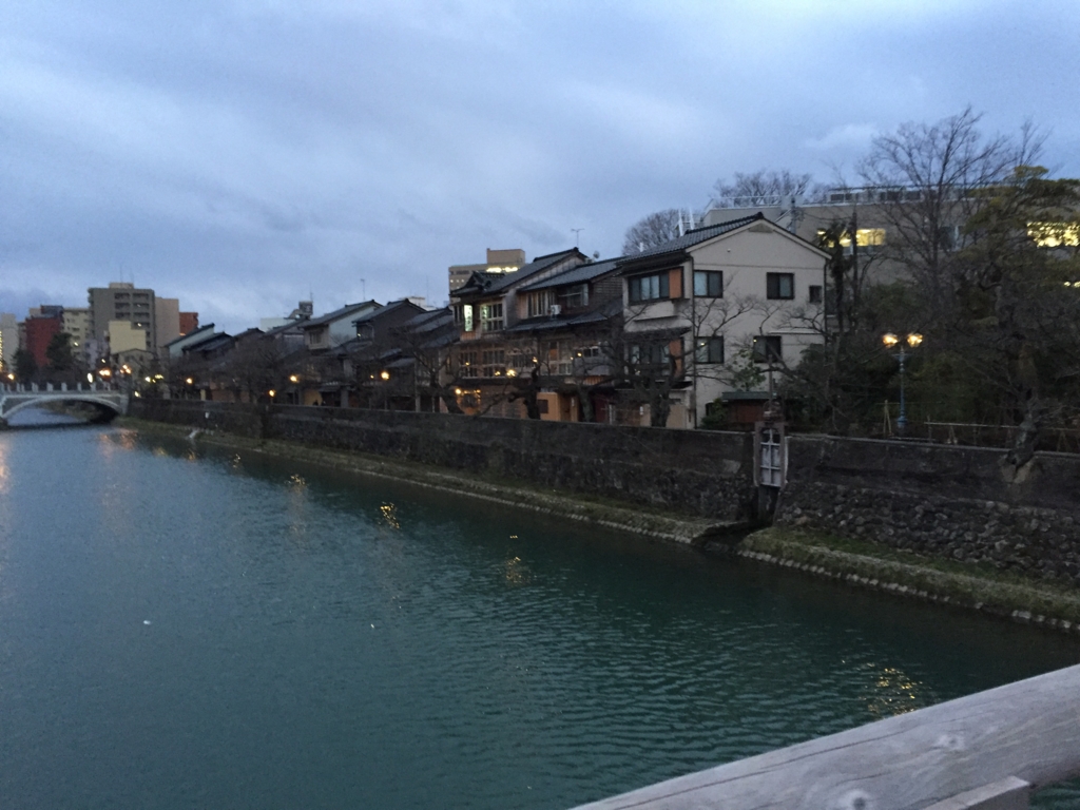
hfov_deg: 61.7
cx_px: 540
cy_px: 405
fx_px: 905
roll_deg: +0.8
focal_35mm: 29
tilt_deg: -1.9
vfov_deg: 48.2
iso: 250
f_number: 2.2
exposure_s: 1/24
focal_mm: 4.15
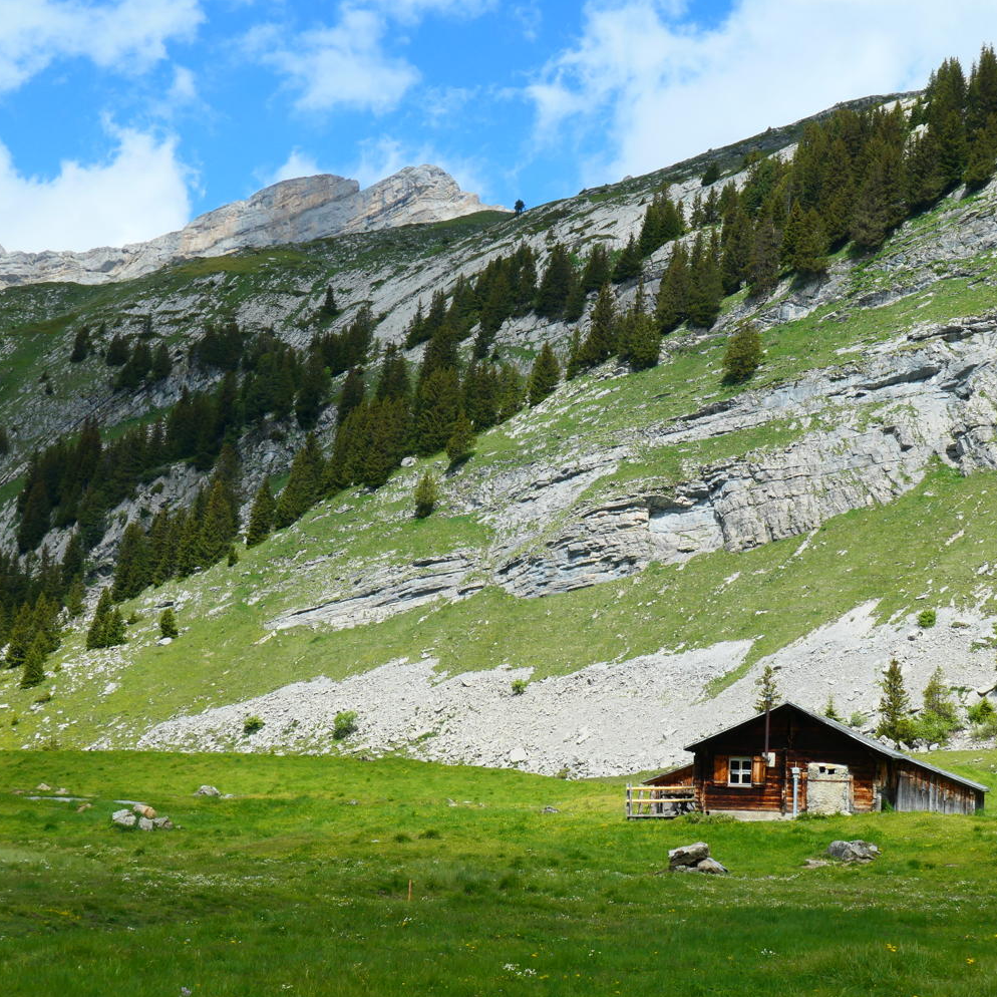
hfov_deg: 25.3
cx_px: 625
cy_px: 498
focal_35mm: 68
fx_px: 2216
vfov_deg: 25.4
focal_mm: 19.3
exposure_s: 1/1000
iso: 200
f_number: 5.6
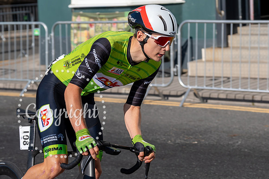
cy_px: 70
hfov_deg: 18.7
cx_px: 187
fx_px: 816
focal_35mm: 109
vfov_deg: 12.5
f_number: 4.5
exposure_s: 1/1000
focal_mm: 70
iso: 100
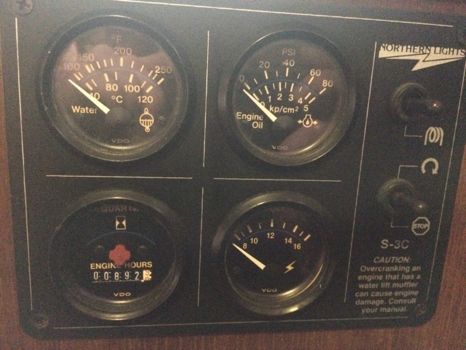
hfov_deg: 61.7
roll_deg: -4.7
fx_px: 390
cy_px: 175
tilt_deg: -11.3
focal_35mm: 29
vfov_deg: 48.2
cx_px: 233
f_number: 2.2
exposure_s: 1/15
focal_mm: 4.15
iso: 1250
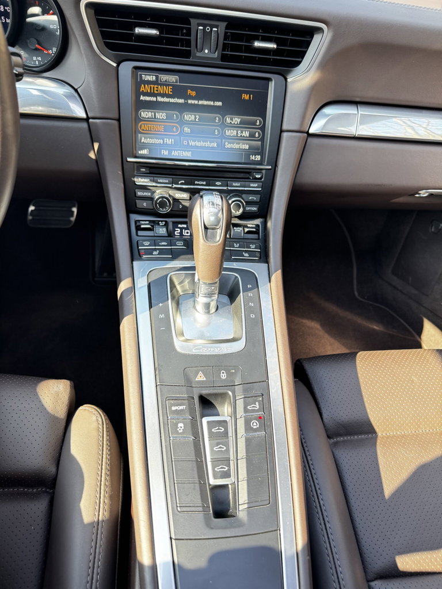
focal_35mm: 24
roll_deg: -9.3
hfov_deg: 56.8
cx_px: 221
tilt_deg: -36.8
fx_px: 409
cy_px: 294
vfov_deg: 71.6
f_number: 1.78
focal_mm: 6.76
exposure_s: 1/121
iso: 160
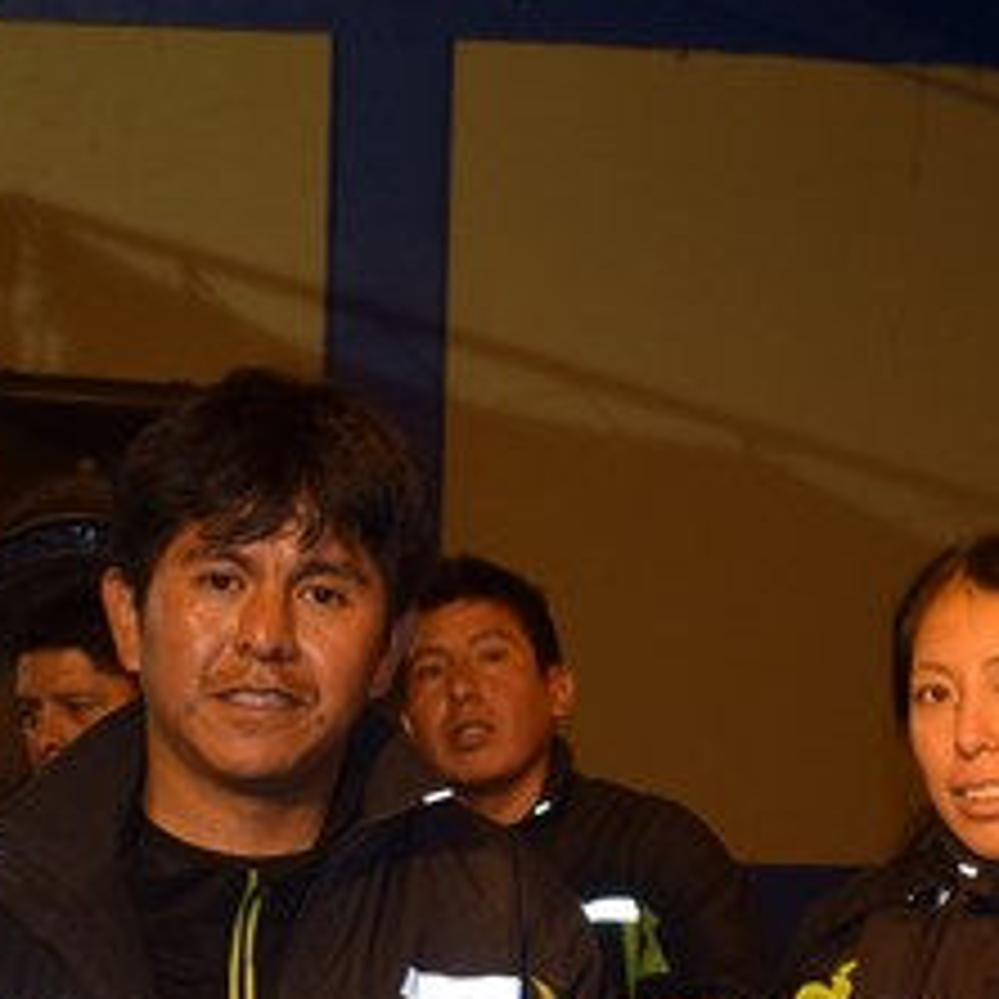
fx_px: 2971
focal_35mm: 91
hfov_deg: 19.1
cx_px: 616
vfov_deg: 18.6
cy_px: 990
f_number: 4.5
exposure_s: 1/80
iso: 800
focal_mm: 22
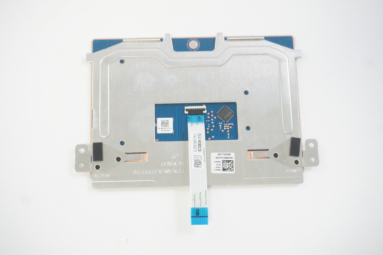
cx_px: 192
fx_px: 510
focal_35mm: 48
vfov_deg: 28.0
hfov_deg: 41.1
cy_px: 128
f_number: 5.6
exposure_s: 1/250
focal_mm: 32
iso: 6400
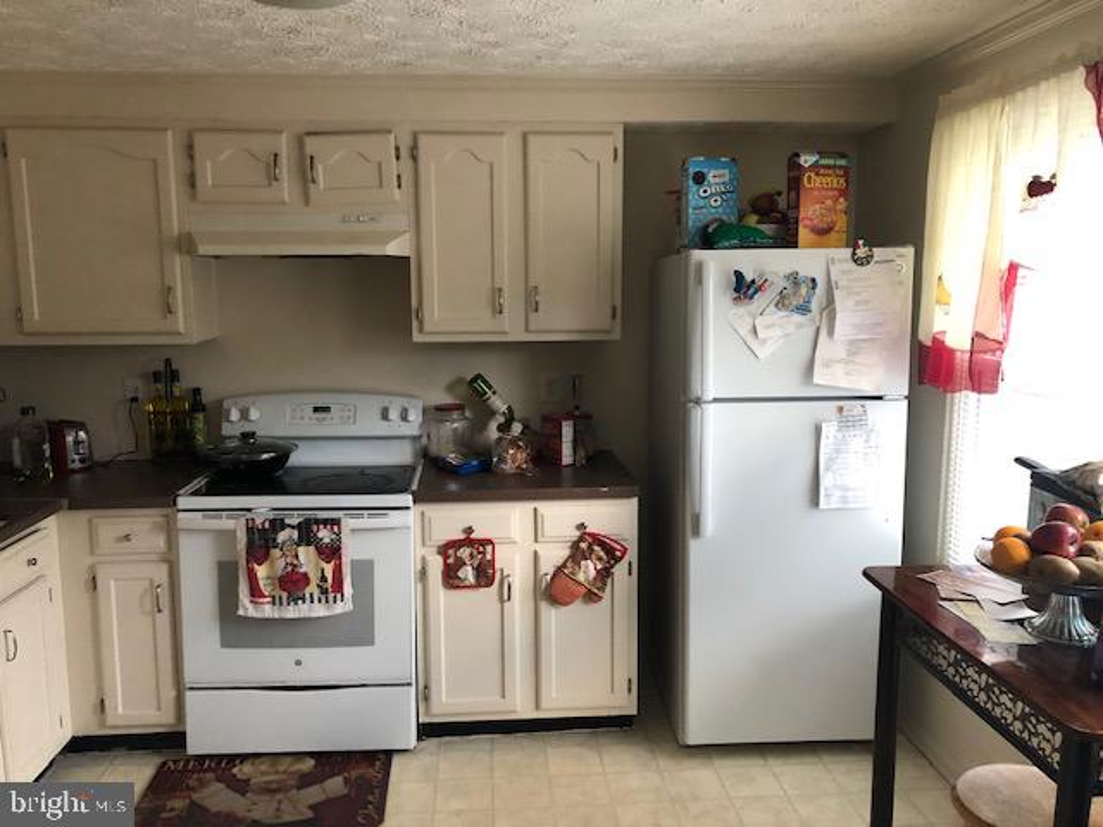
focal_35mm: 28
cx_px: 552
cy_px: 414
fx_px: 892
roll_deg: +0.3
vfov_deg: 49.7
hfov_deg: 63.4
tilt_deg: -8.3
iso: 80
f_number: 1.8
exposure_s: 1/15
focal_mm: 3.99
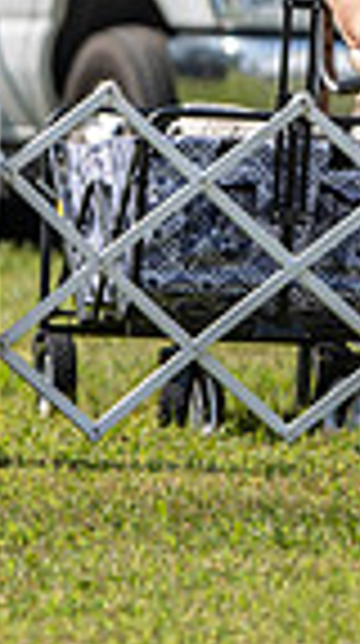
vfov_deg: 2.7
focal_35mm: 788
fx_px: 13428
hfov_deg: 1.5
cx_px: 950
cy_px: -209
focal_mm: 185
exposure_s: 1/1250
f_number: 4
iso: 250
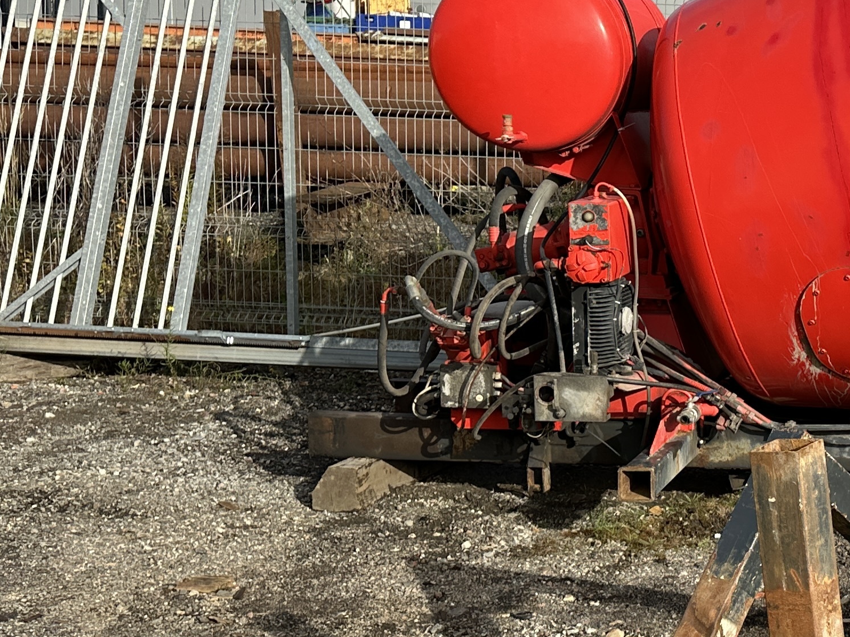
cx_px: 1022
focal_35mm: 65
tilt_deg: -5.9
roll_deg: -2.3
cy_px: 322
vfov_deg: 22.6
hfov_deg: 26.5
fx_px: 1596
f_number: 1.78
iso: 80
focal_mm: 6.86
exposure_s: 1/3247
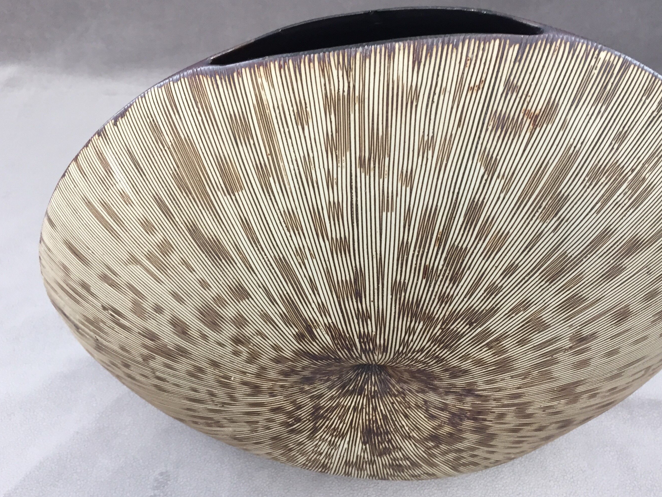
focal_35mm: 36
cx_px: 385
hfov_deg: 51.1
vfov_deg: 39.6
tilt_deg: -53.7
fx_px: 688
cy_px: 235
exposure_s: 1/33
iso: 100
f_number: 2.2
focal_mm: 4.15
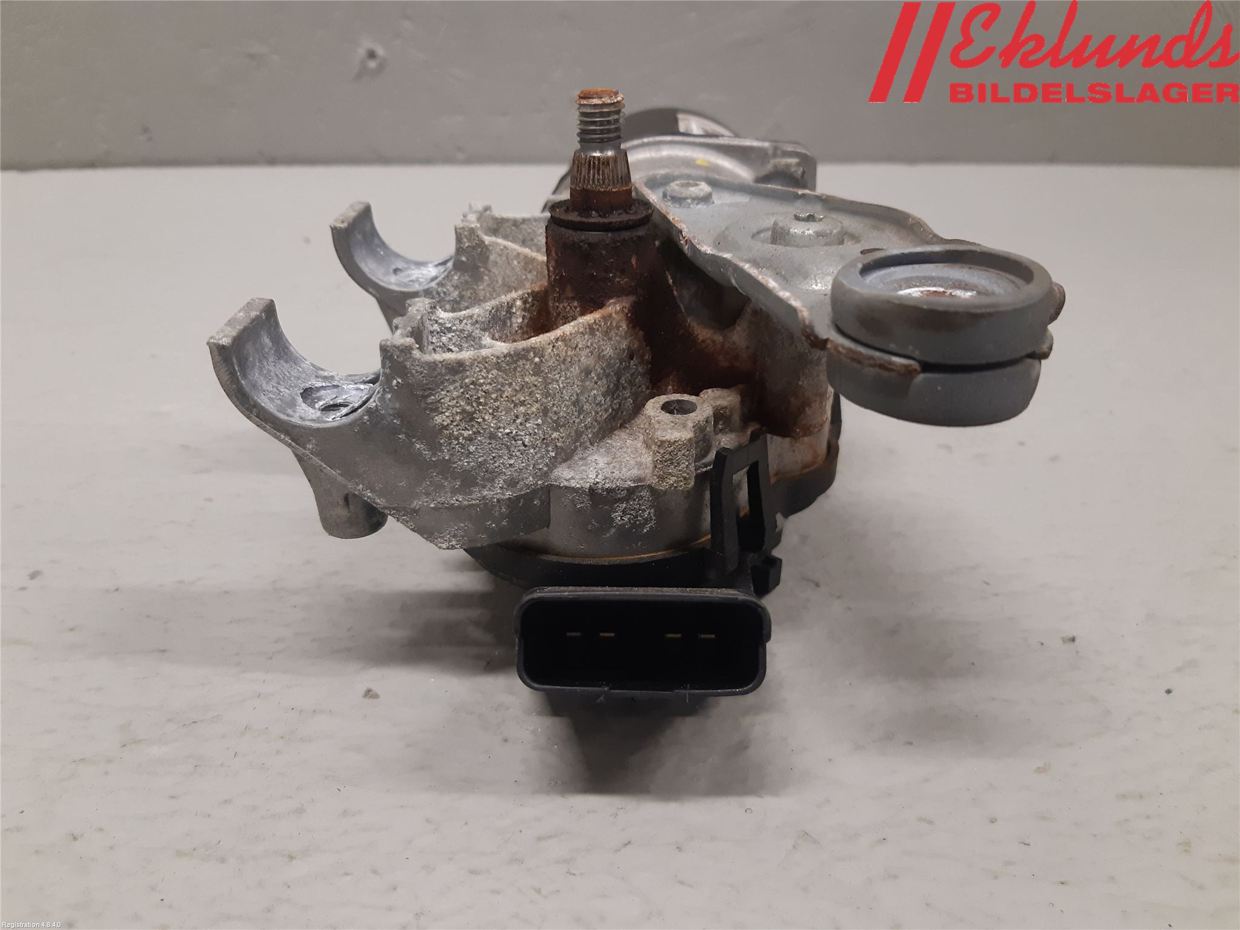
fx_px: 931
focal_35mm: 26
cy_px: 465
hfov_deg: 67.3
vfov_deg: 53.1
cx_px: 620
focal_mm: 3.93
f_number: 1.7
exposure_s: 1/50
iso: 160
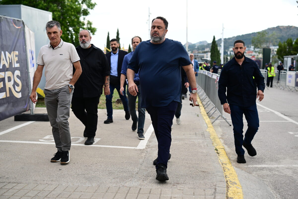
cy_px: 100
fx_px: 389
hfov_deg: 41.9
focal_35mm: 47
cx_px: 149
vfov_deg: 28.6
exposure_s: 1/1000
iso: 320
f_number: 3.2
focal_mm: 47
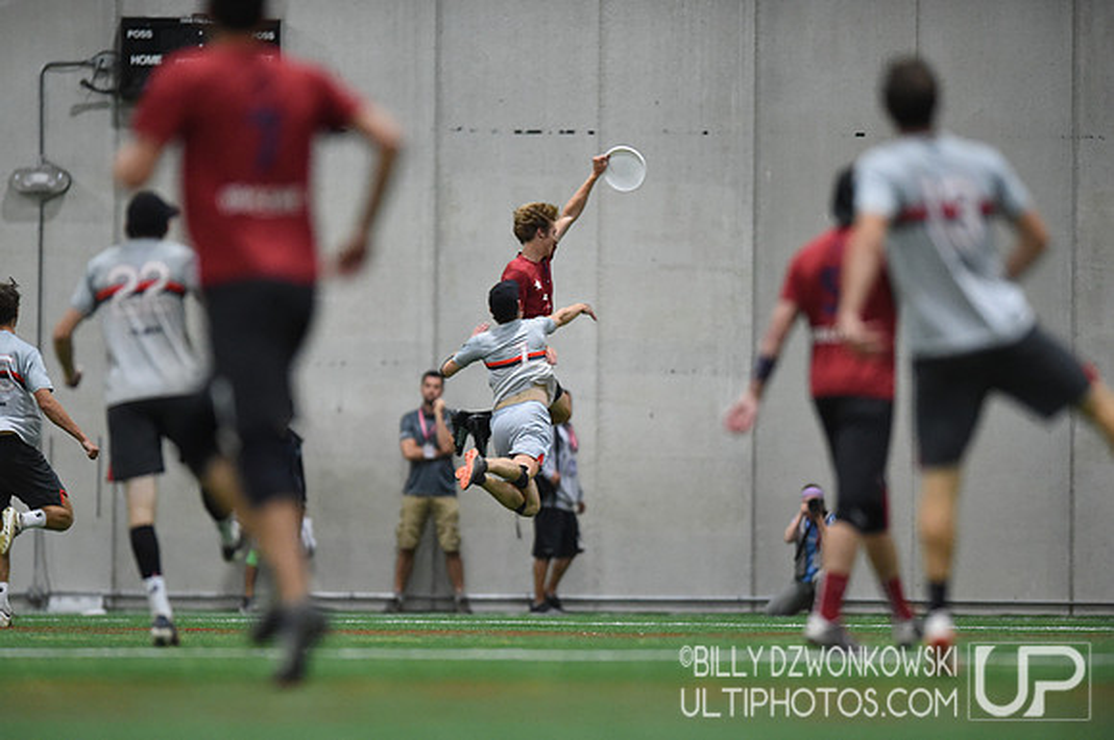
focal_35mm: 400
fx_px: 12360
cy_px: 370
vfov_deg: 3.4
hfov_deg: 5.2
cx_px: 557
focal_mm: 400
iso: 10000
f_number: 2.8
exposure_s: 1/500
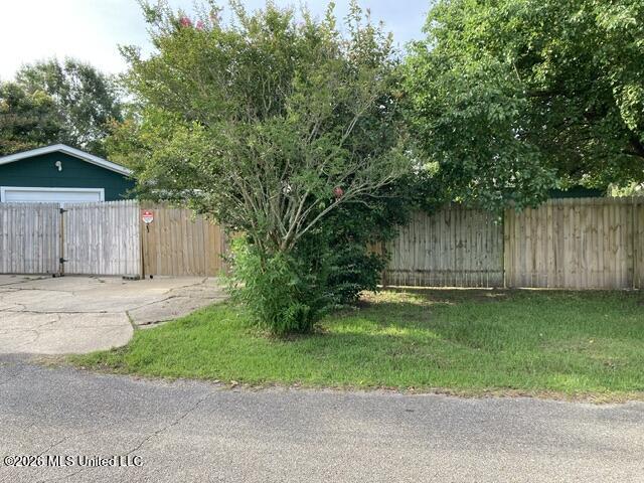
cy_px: 242
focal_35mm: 28
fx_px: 521
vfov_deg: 49.7
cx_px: 322
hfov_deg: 63.4
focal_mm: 3.99
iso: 20
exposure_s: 1/256
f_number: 1.8
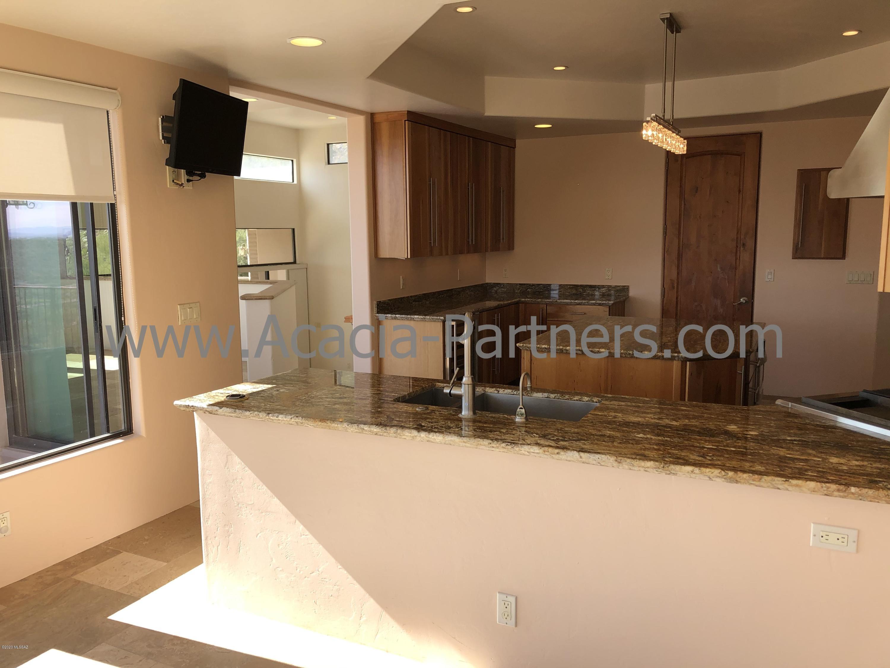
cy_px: 334
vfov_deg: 49.7
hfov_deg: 63.4
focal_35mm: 28
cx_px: 445
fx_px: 720
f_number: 1.8
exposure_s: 1/304
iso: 20
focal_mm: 4
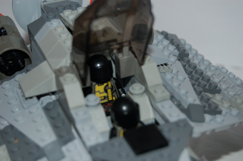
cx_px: 122
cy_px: 80
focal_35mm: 82
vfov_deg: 16.5
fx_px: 556
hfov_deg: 24.6
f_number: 5.6
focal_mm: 55
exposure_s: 1/60
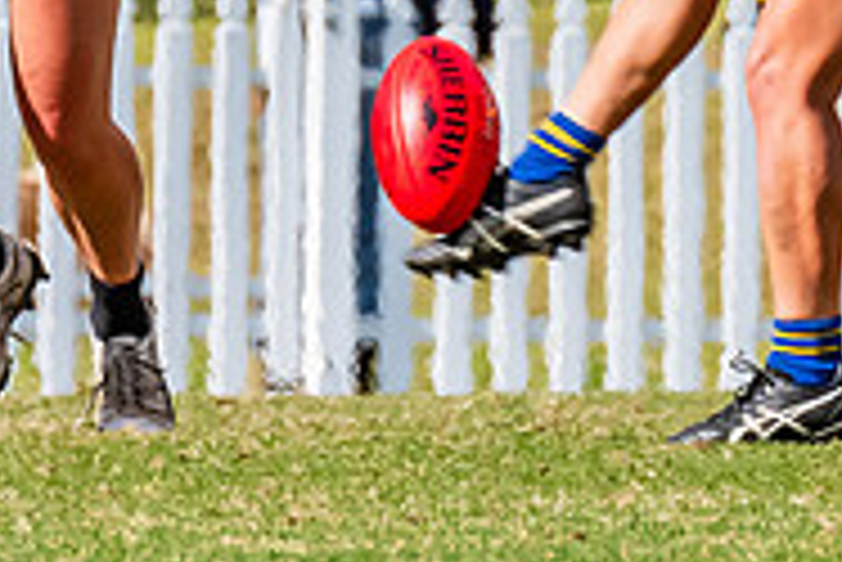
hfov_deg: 0.9
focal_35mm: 2423
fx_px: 56714
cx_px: 636
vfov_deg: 0.6
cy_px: -147
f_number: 11
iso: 800
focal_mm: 380
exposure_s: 1/1250
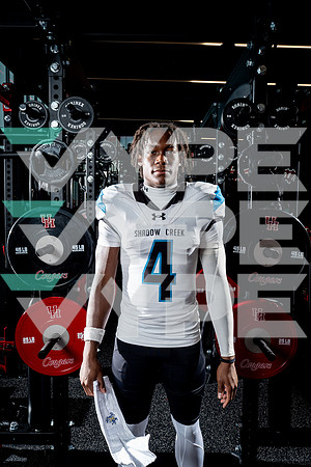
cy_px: 234
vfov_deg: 65.5
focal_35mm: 28
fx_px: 363
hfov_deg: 46.4
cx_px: 156
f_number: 9
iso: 640
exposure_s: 1/250
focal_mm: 28
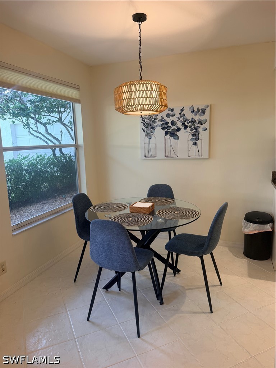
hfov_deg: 56.8
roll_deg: +1.4
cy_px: 184
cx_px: 138
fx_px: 255
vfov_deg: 71.6
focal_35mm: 24
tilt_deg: -9.4
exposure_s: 1/120
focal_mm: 6.76
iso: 125
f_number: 1.78
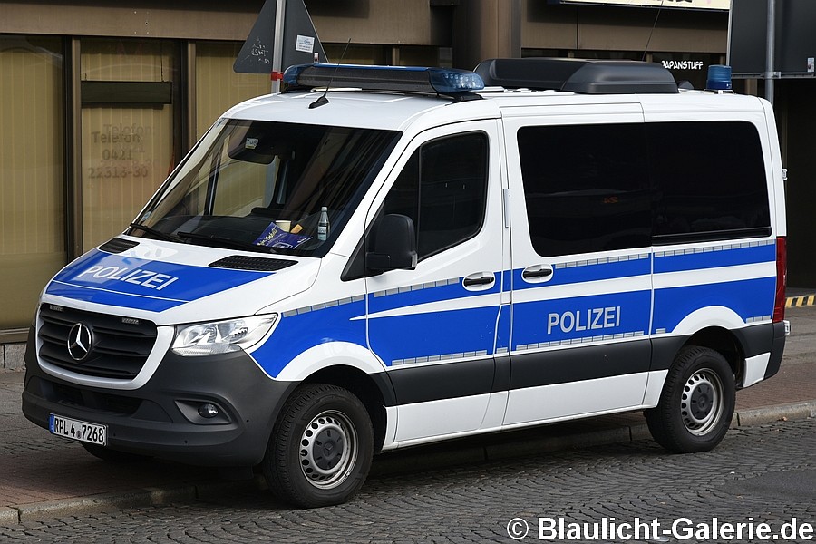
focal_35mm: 85
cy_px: 272
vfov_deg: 16.1
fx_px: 1927
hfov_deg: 23.9
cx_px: 408
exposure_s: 1/250
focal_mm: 85
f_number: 8
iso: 200
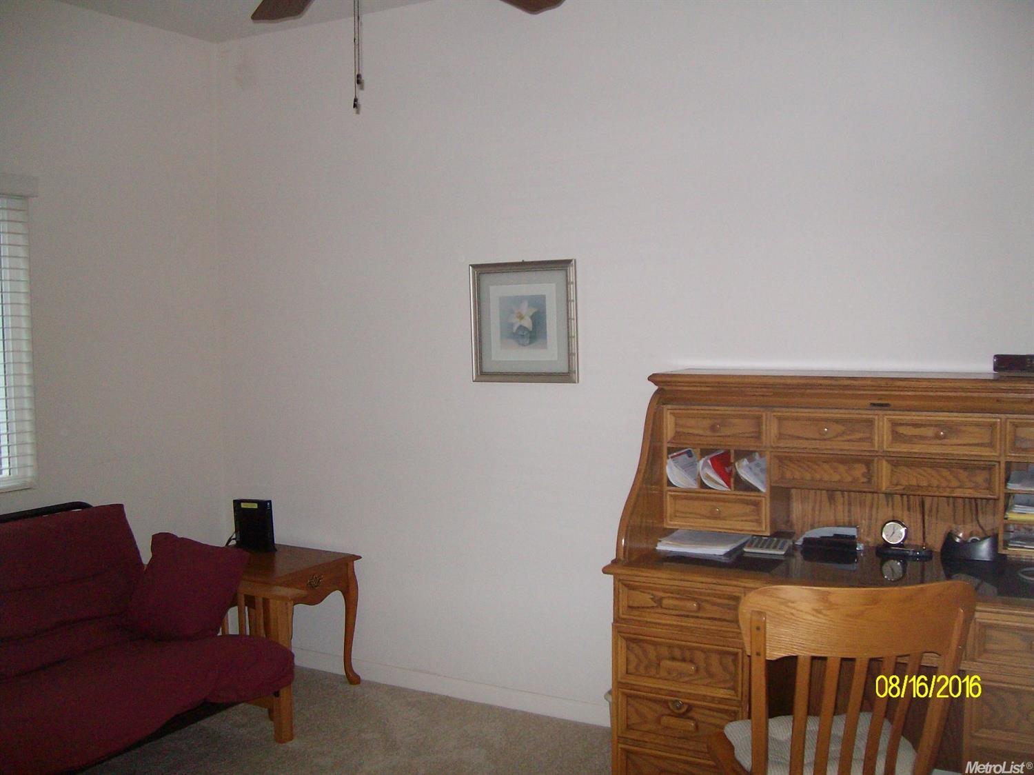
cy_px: 388
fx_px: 1045
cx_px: 517
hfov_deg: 52.6
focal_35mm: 35
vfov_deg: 40.7
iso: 239
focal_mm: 5.8
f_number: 2.8
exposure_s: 1/40
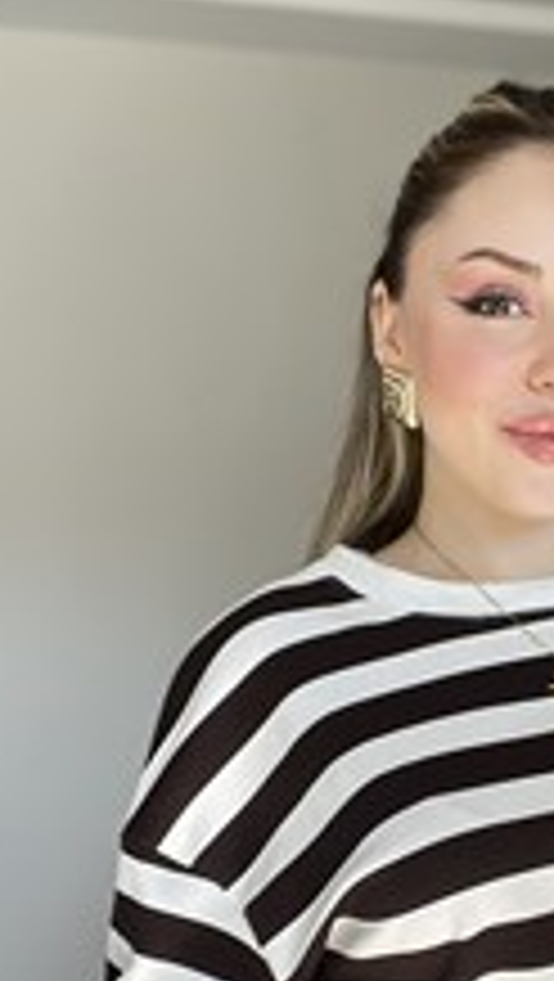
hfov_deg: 19.2
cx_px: 486
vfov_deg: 33.1
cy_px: 749
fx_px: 1615
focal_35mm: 62
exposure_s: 1/121
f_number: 2.2
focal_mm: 2.71
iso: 64
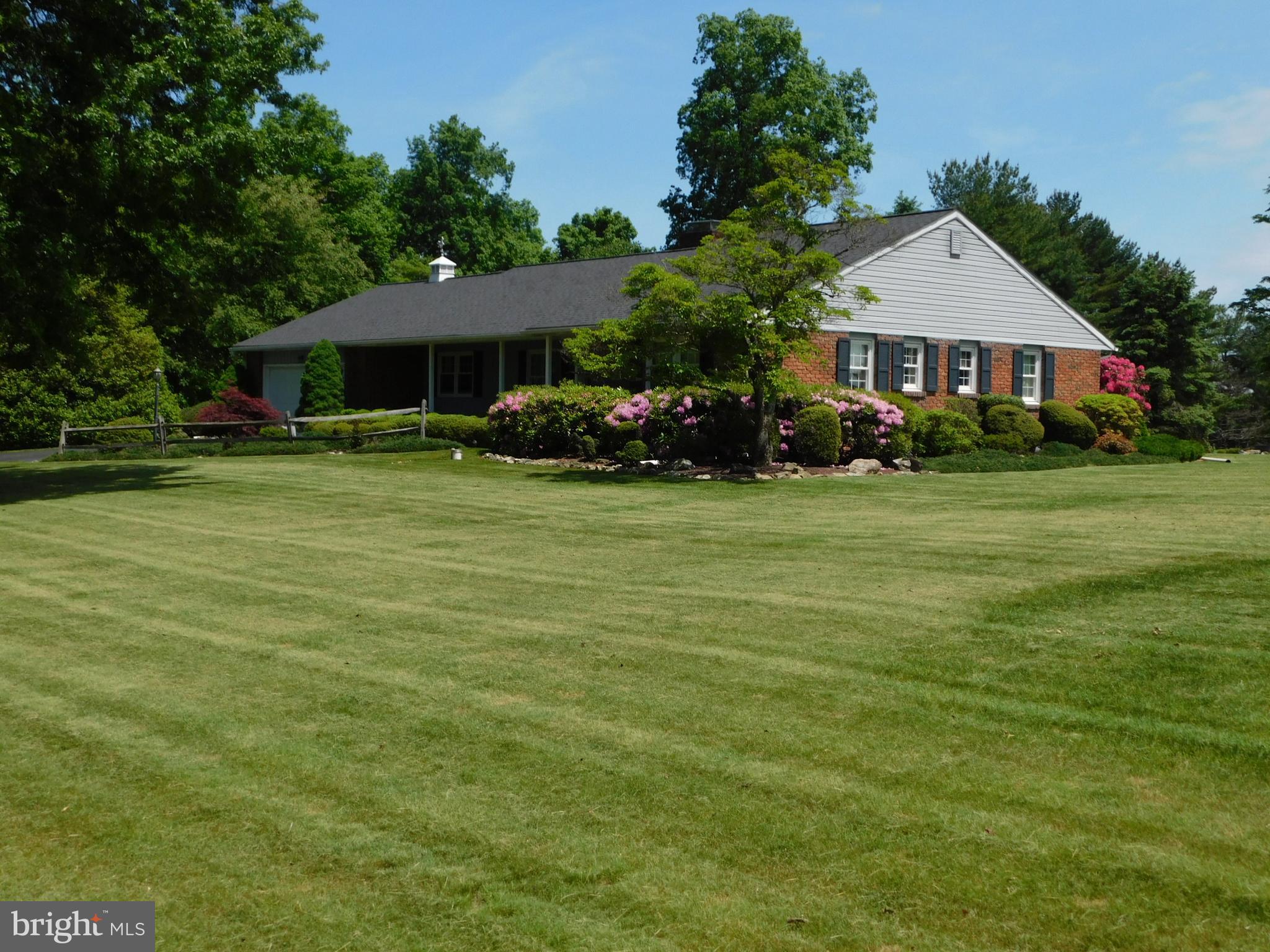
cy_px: 476
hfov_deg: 46.8
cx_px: 635
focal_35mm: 40
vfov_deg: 36.0
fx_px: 1468
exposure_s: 1/400
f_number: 7.2
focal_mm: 7.1
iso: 125
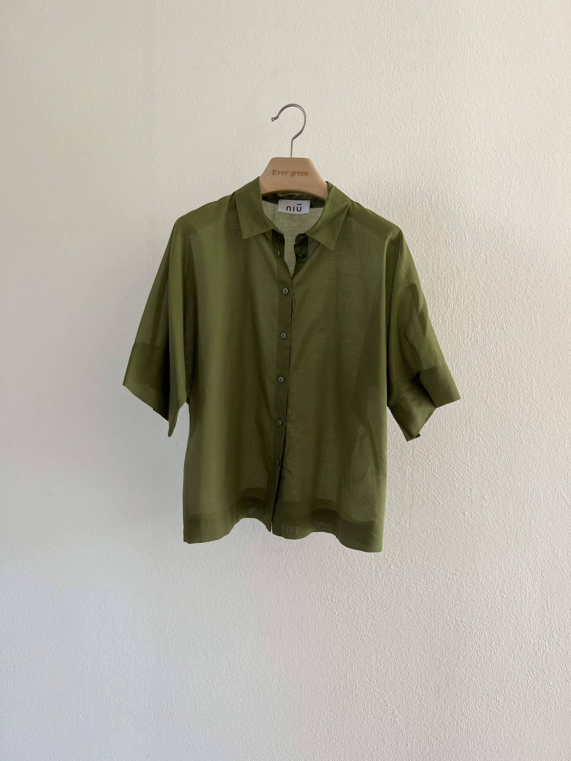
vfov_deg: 67.3
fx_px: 572
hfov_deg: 53.1
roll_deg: +1.6
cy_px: 380
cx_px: 286
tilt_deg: -3.7
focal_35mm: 26
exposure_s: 1/121
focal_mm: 5.7
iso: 50
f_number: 1.5
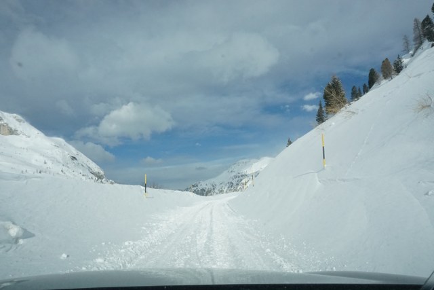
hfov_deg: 73.7
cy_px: 145
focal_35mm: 24
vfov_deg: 53.2
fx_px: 289
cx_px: 217
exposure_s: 1/1600
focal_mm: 16
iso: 1600
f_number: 16
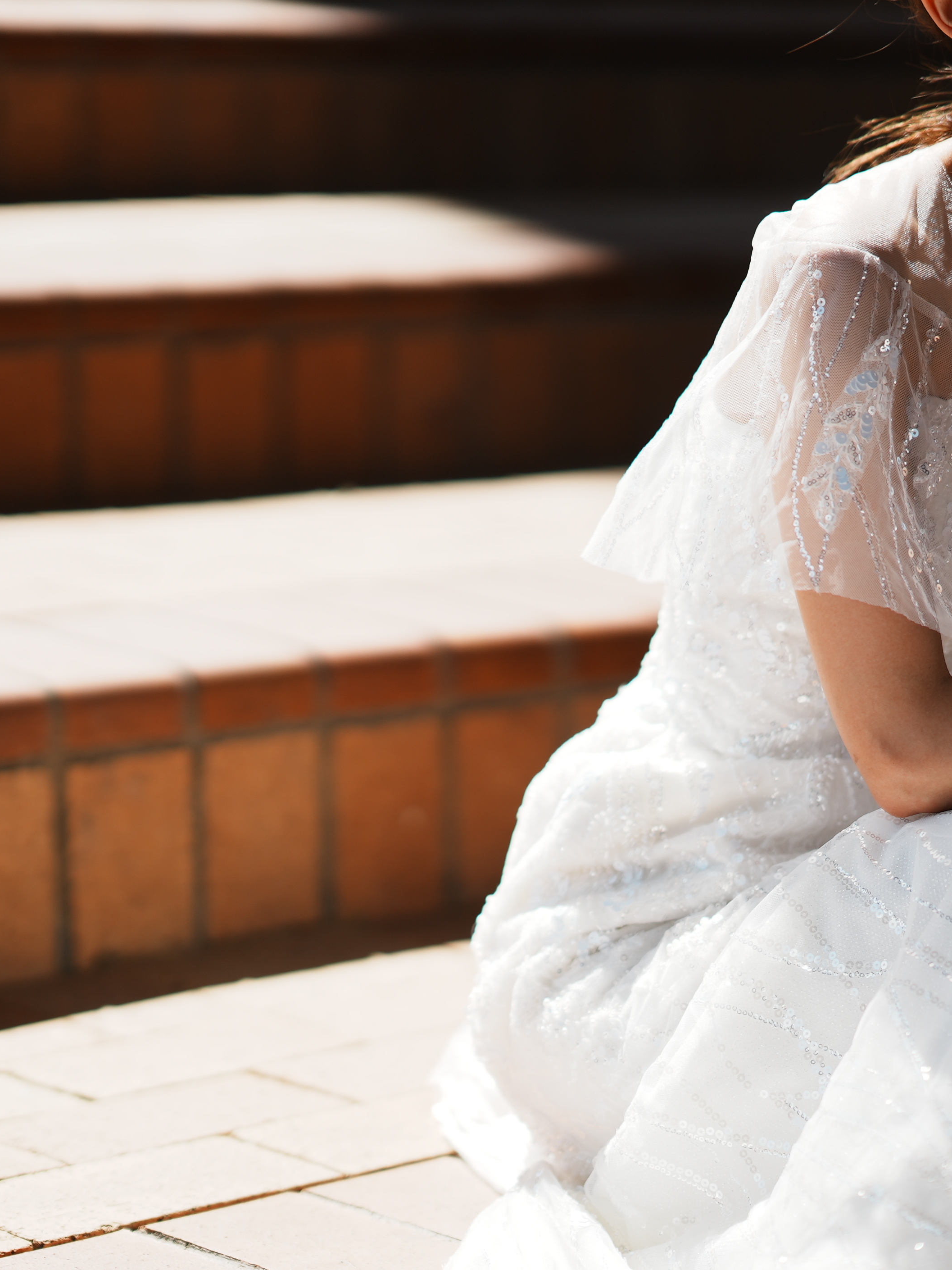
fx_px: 4511
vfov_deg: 16.0
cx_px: 592
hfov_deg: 12.0
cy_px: 633
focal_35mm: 123
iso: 80
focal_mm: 85
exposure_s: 1/4000
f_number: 1.4
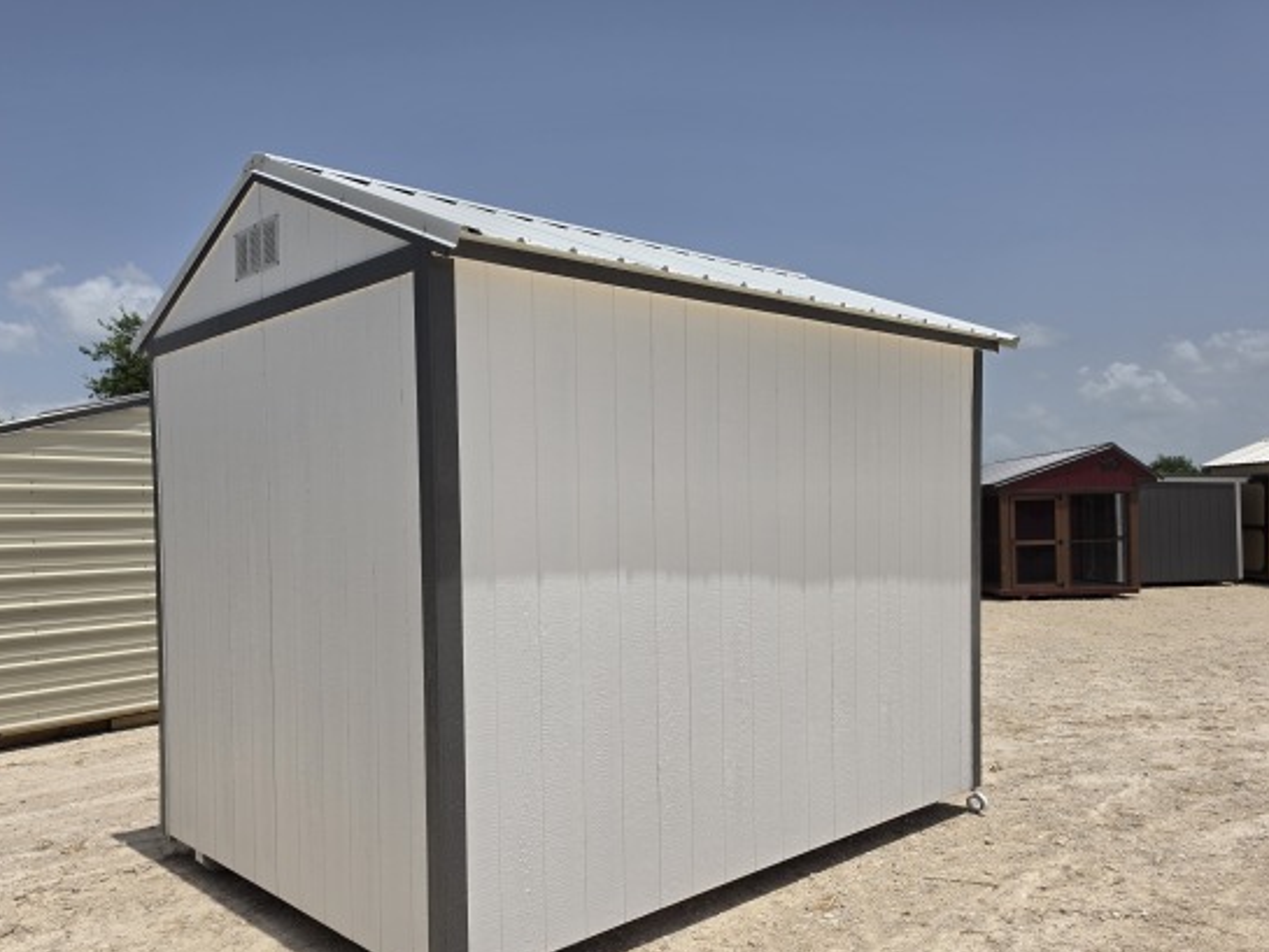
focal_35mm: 27
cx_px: 552
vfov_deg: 51.1
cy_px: 556
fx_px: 990
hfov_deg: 65.1
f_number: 1.4
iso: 32
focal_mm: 6.5
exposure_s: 1/7939
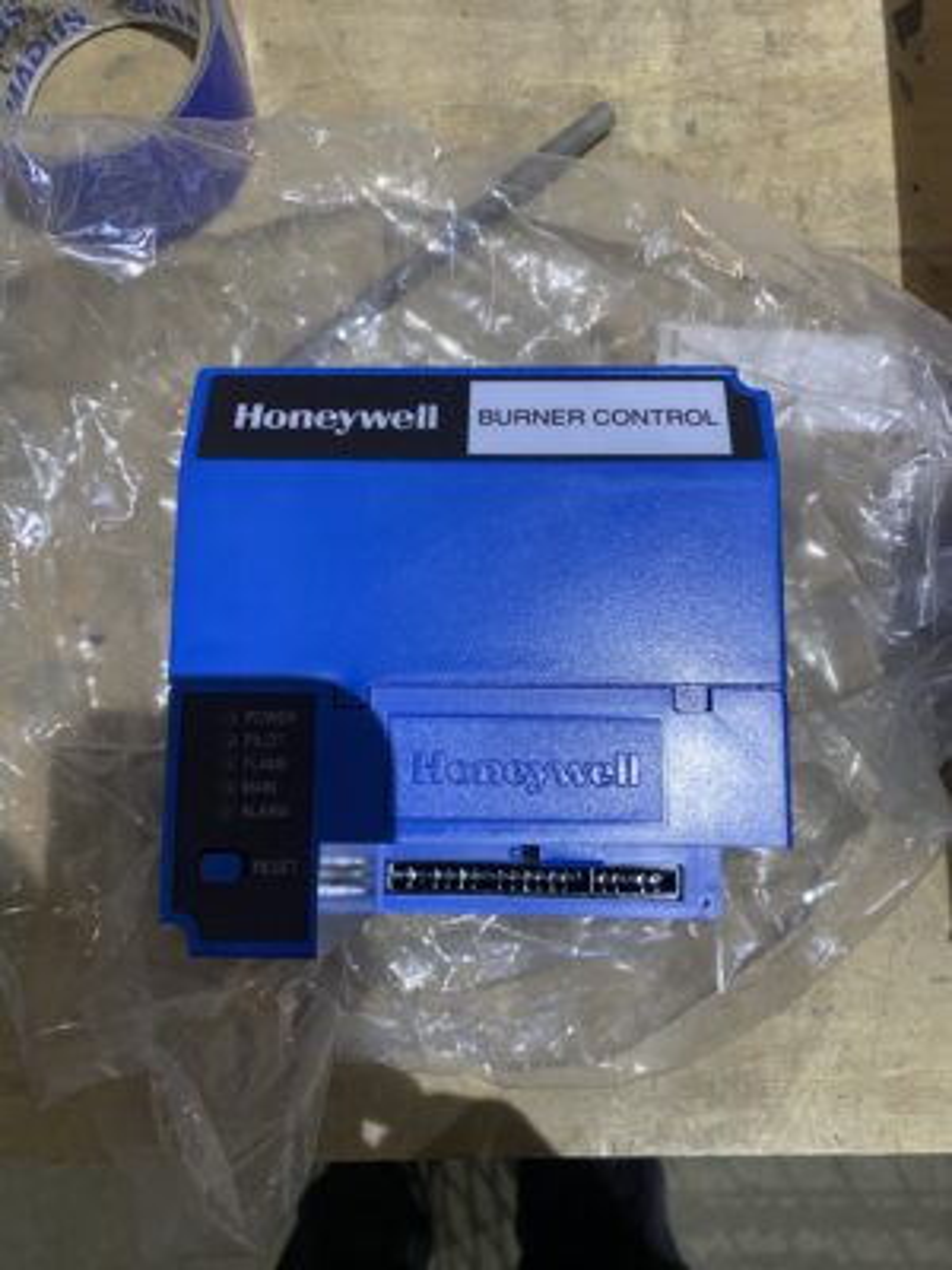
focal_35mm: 26
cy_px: 635
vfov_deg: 67.3
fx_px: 953
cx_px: 476
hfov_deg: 53.1
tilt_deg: -83.8
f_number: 1.8
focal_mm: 4.25
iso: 320
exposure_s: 1/60
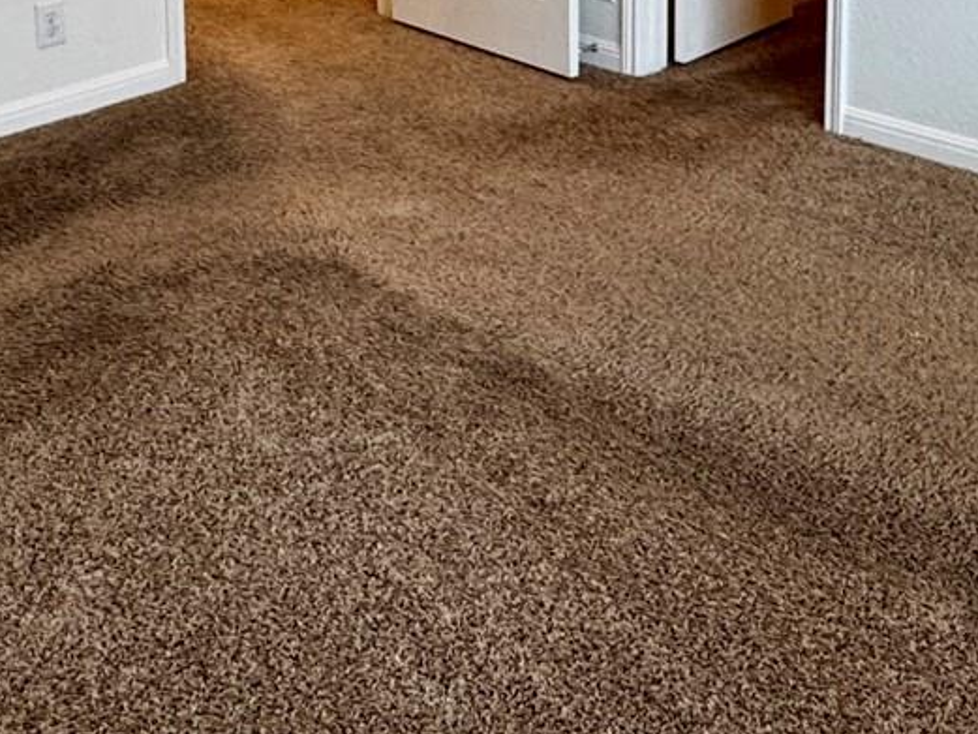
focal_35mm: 55
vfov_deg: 23.2
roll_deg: +0.0
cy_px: -253
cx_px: 559
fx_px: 1554
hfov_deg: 34.9
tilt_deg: -6.7
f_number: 2.2
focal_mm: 2.22
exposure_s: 1/60
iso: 250
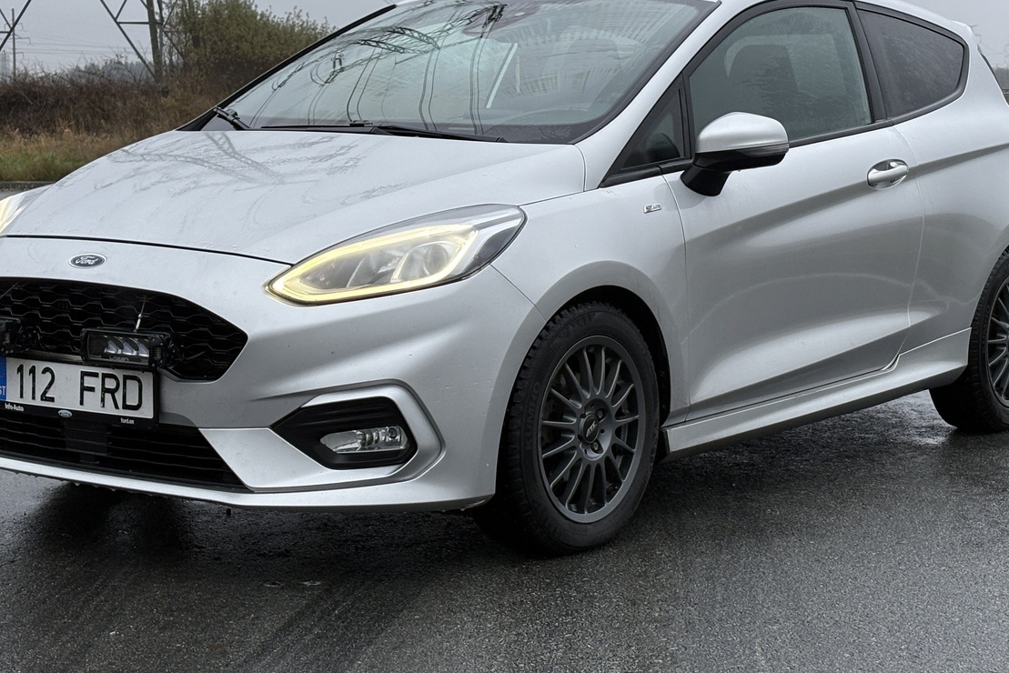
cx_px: 515
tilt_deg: -3.4
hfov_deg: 26.0
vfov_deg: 17.5
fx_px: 2187
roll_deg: +0.0
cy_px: 240
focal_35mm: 78
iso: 50
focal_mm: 5.96
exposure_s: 1/51
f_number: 1.6
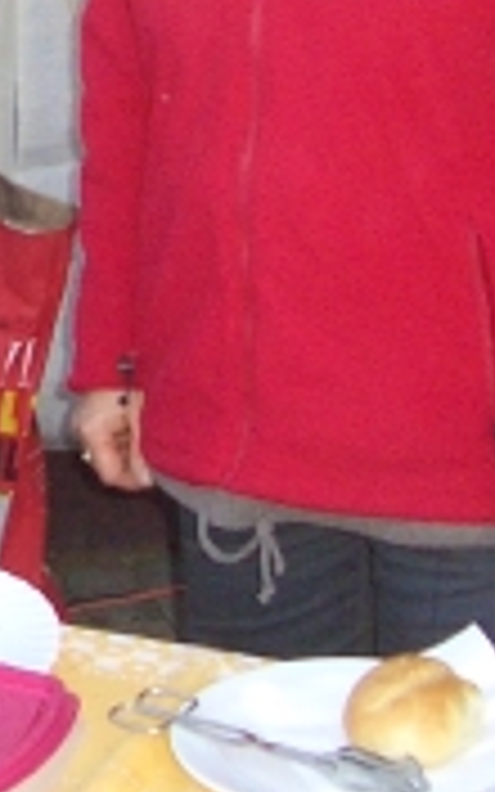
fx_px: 2914
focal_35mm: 135
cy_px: 32
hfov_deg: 9.5
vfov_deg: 15.2
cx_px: -144
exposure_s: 1/400
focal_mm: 5.8
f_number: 2.6
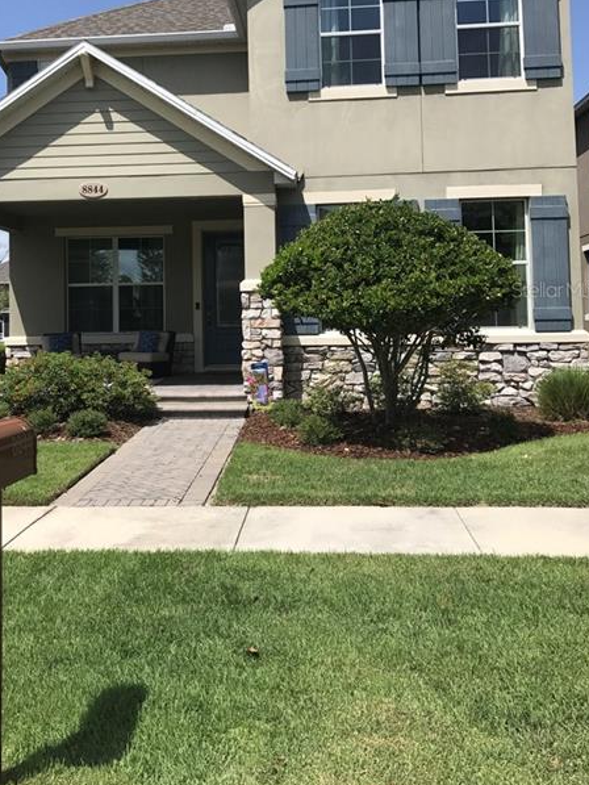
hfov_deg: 39.4
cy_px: 289
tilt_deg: +3.8
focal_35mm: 36
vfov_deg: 50.8
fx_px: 816
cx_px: 226
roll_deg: +0.5
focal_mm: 3.99
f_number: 1.8
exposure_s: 1/2660
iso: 20
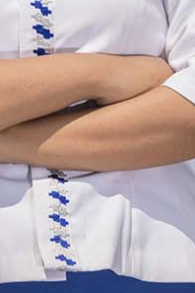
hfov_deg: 3.0
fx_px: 3745
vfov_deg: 4.5
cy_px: -36
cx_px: 229
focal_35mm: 461
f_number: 10
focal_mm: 95
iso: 100
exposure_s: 1/200
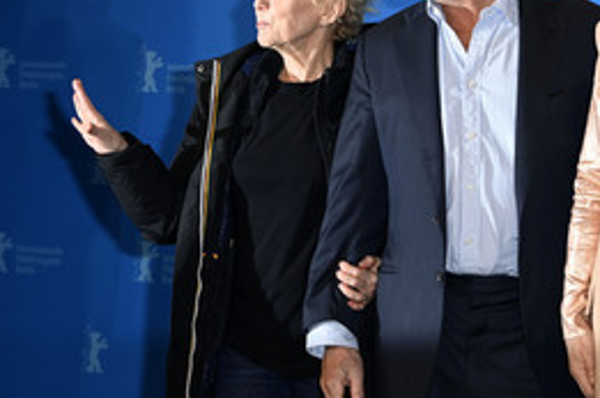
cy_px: 147
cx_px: 479
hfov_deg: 15.1
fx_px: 2246
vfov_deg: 10.1
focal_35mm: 135
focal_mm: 78
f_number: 6.3
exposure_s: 1/160
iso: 1000
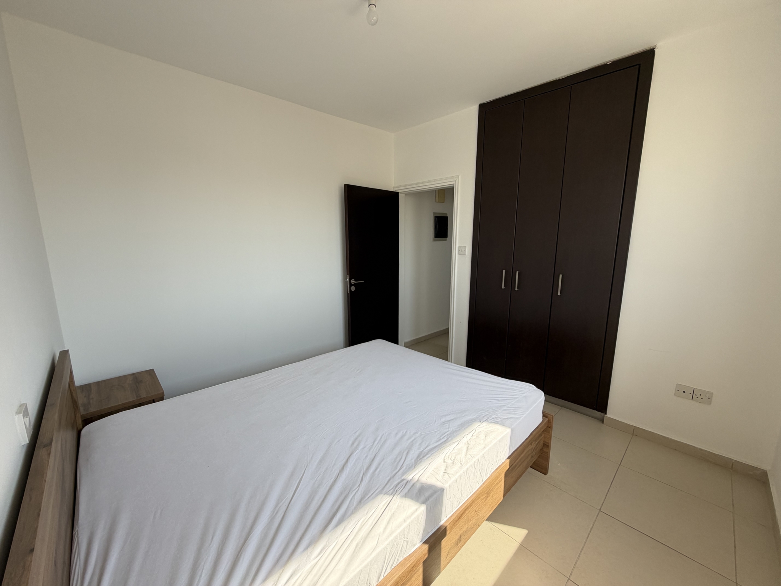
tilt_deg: -10.1
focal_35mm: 14
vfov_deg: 85.7
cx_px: 390
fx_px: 316
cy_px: 293
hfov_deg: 102.1
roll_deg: +0.4
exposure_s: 1/217
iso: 40
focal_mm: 2.22
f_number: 2.2
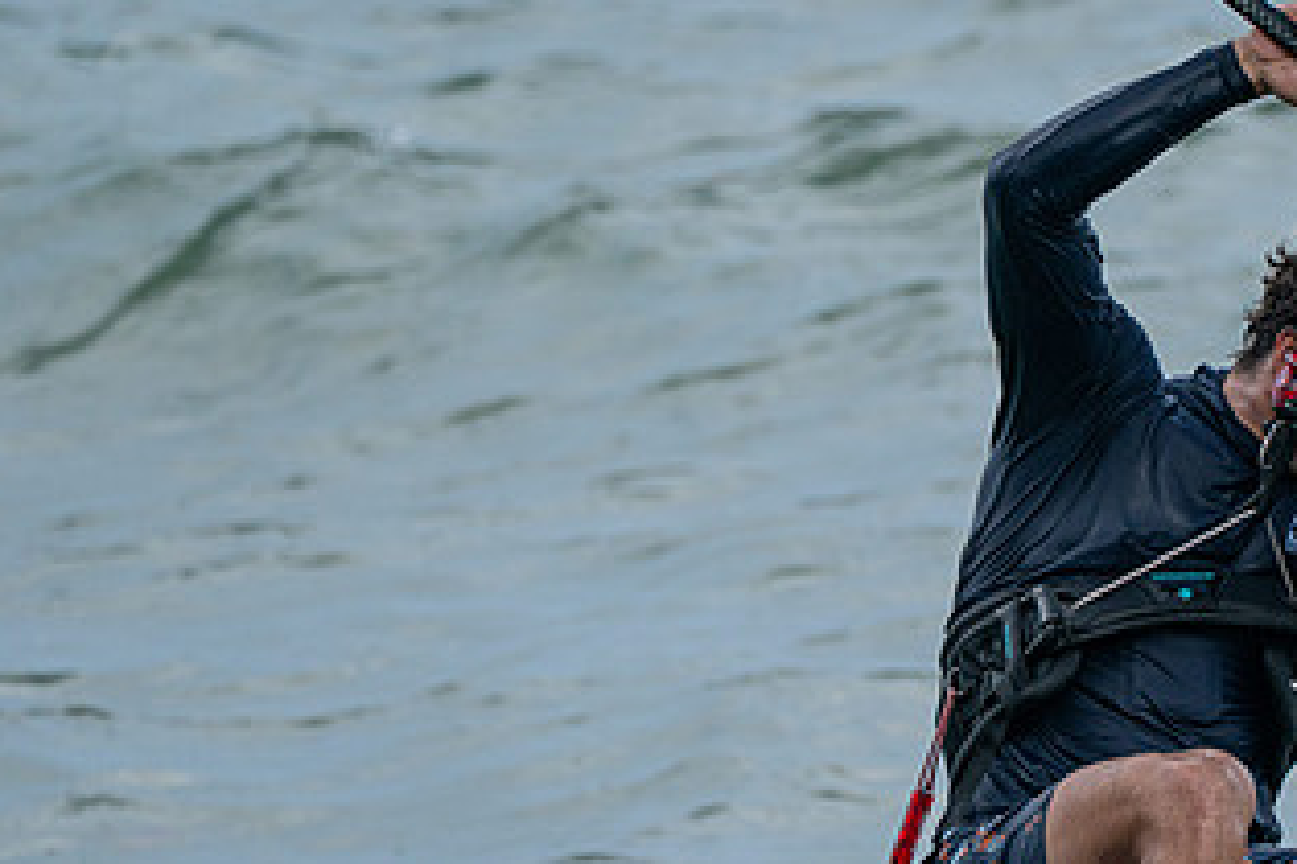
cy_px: 566
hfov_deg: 2.8
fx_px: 26514
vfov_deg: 1.9
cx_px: 1017
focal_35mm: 736
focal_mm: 400
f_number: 8
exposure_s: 1/2000
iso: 800
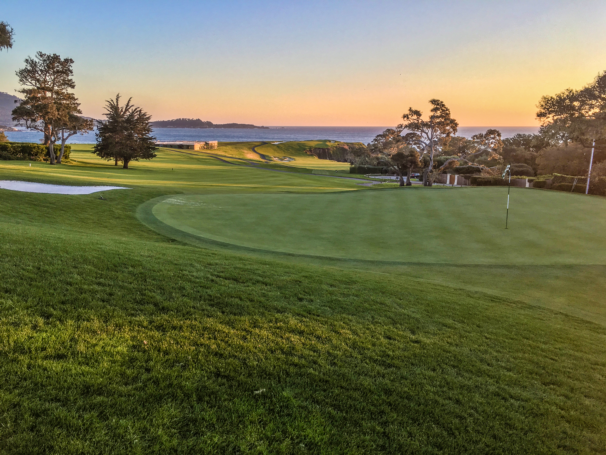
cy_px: 228
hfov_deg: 61.7
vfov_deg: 48.2
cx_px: 303
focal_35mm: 29
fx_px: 508
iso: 25
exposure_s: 1/145
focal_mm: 4.15
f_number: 2.2
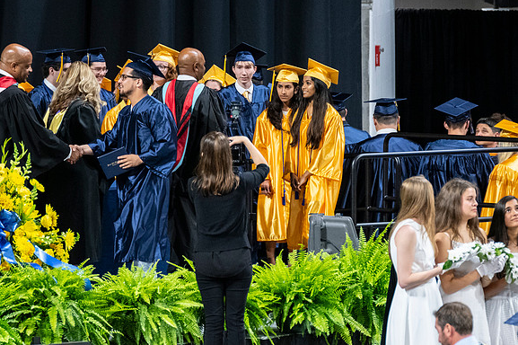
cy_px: 172
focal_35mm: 407
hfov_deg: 5.1
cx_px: 332
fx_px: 5853
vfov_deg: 3.4
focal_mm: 200
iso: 2000
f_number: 4
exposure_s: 1/200
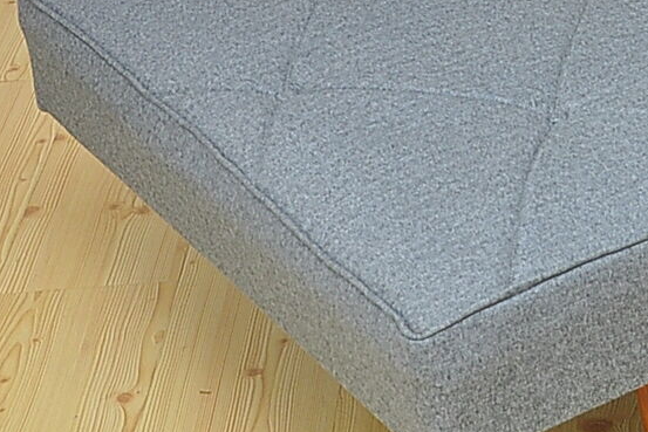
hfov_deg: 15.0
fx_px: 2250
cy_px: 61
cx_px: 1022
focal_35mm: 125
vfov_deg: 10.9
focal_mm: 24
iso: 200
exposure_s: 1/200
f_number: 3.8
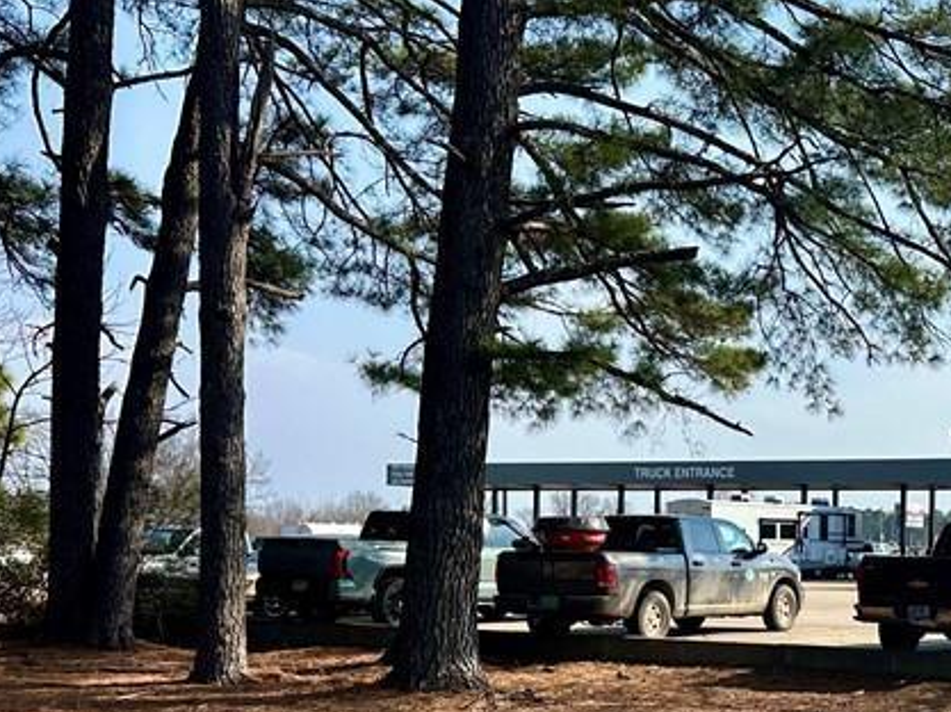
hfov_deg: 29.9
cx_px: 1010
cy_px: 582
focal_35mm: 59
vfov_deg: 24.3
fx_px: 1619
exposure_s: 1/3861
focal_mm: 6.86
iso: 80
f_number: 1.78
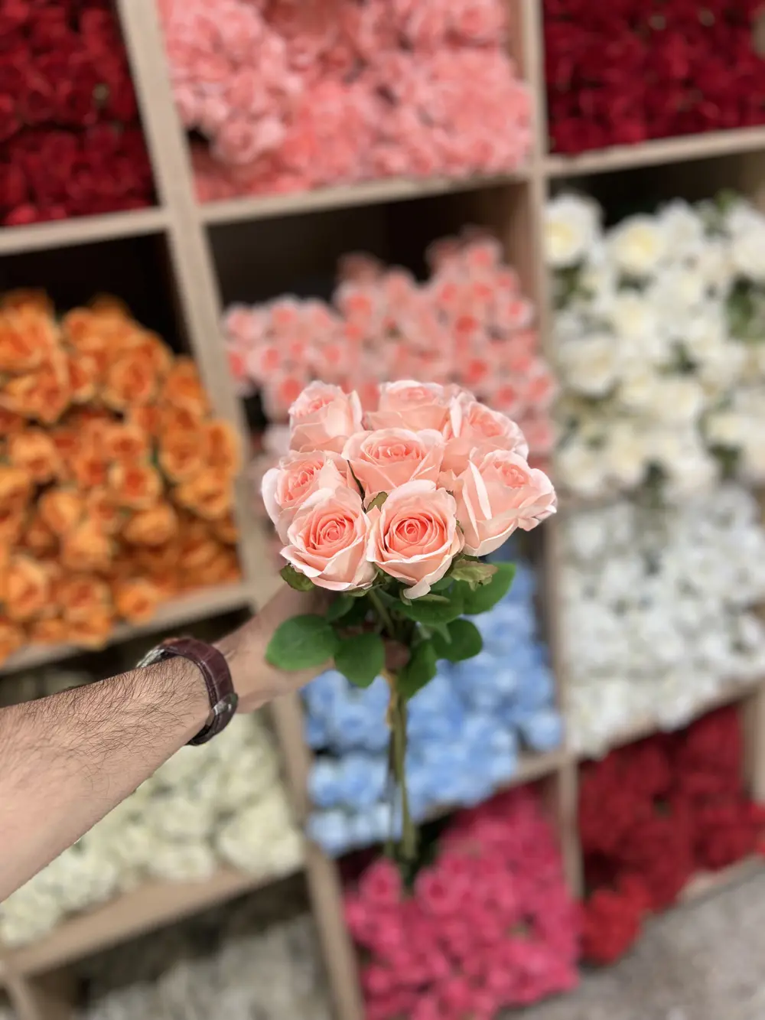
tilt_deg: -22.2
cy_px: 510
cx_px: 382
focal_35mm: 26
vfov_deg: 67.3
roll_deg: +8.4
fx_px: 766
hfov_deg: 53.1
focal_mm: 5.7
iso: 40
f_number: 1.5
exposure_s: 1/100
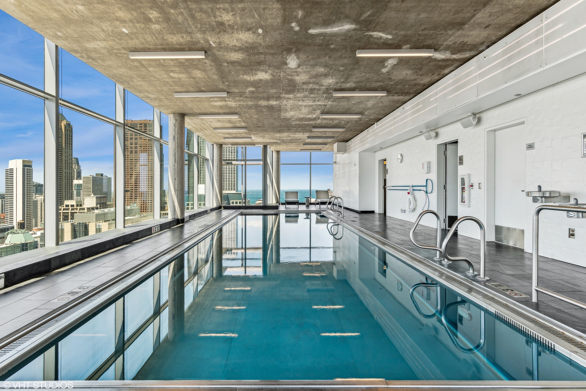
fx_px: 277
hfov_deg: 93.3
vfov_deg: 70.5
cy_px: 196
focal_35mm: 17
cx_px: 293
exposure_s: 1/50
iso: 200
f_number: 8
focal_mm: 17
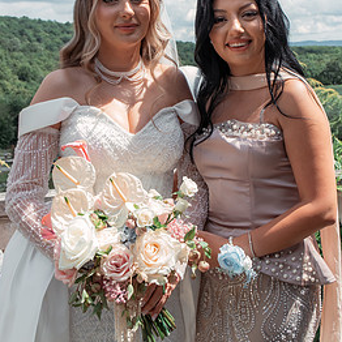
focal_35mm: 51
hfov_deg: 33.4
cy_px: 115
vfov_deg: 33.1
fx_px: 570
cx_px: 184
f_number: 8
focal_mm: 35
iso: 200
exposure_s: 1/320
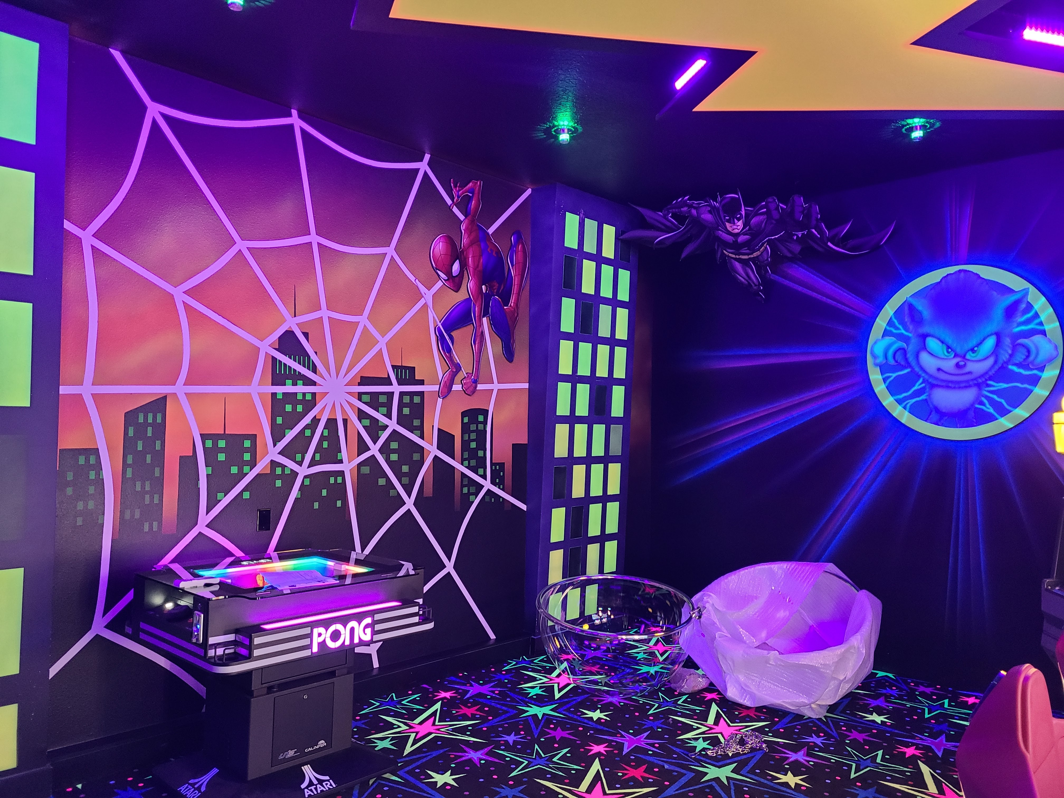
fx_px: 799
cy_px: 399
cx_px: 532
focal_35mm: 26
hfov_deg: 67.3
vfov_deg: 53.1
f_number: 1.8
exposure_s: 1/29
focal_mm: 5.4
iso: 500
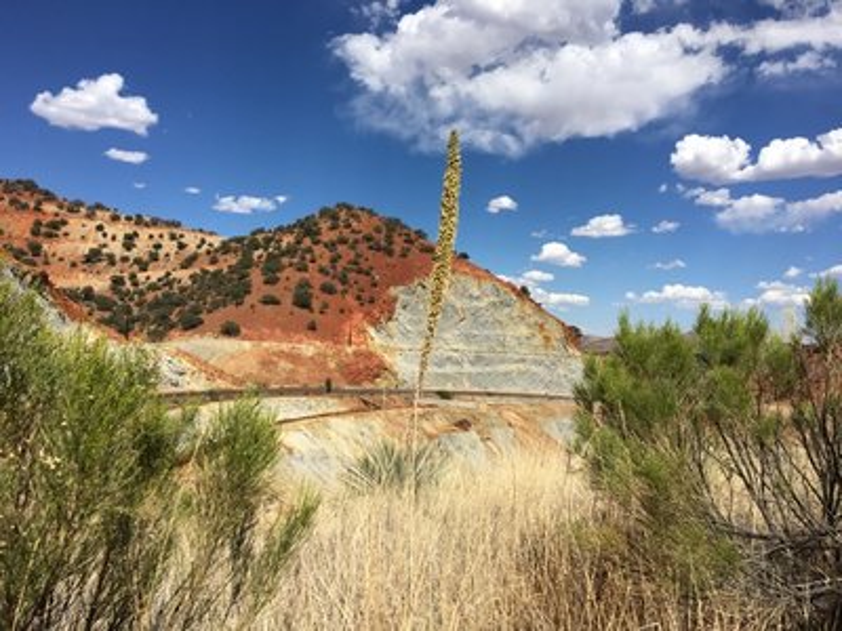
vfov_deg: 48.2
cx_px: 421
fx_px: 705
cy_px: 316
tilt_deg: +1.9
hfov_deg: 61.7
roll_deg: -1.7
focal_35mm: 29
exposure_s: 1/2481
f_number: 2.2
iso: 25
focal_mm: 4.15
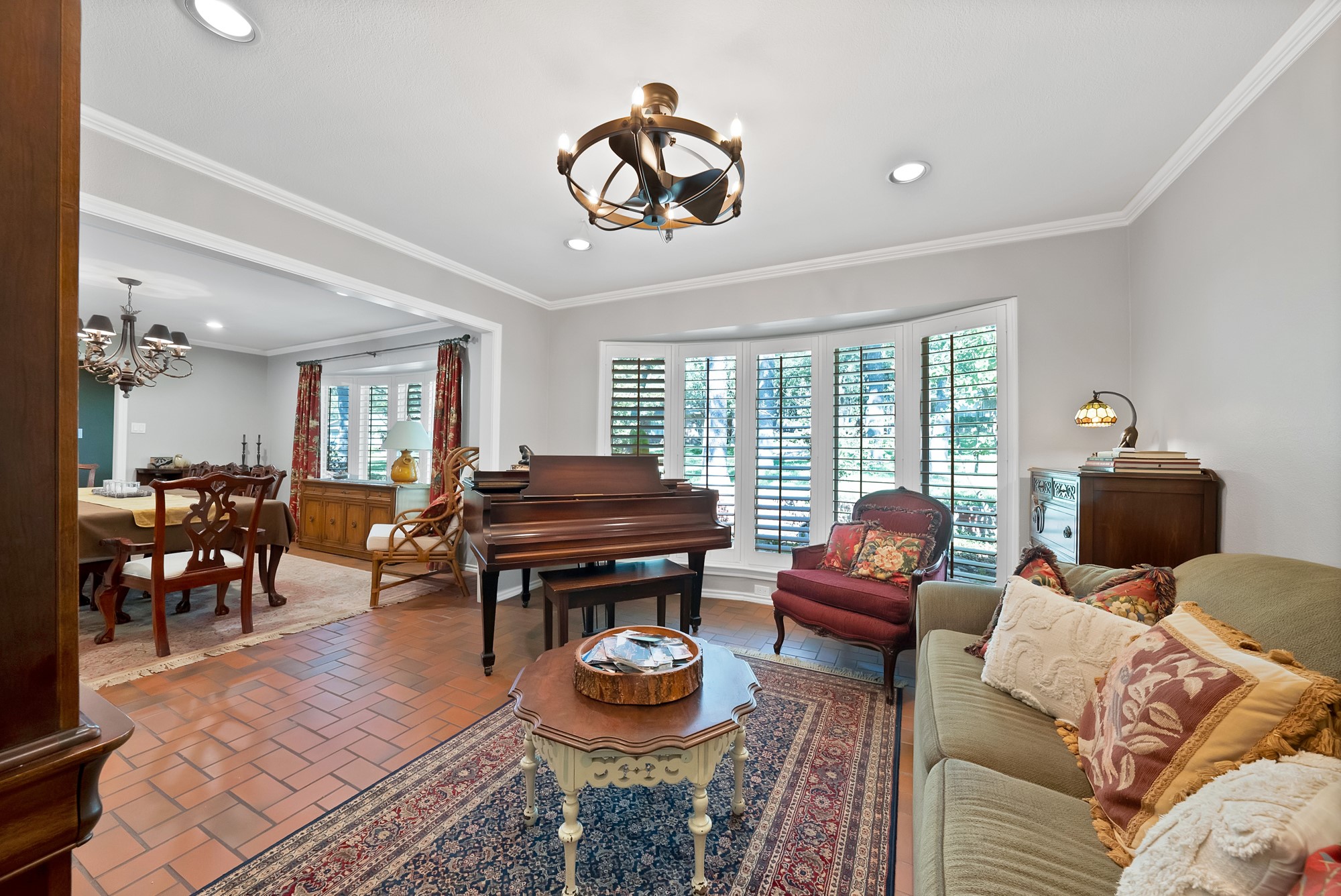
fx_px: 447
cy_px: 448
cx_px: 670
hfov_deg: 112.6
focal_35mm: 12
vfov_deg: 90.1
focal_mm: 12
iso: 2500
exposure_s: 1/13
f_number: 9
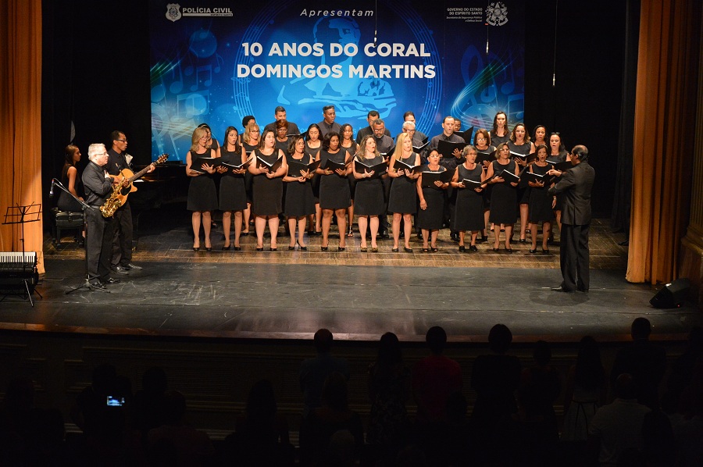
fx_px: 1365
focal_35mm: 70
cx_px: 352
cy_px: 234
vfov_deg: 19.4
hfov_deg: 28.9
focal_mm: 70
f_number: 4
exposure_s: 1/400
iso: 6400
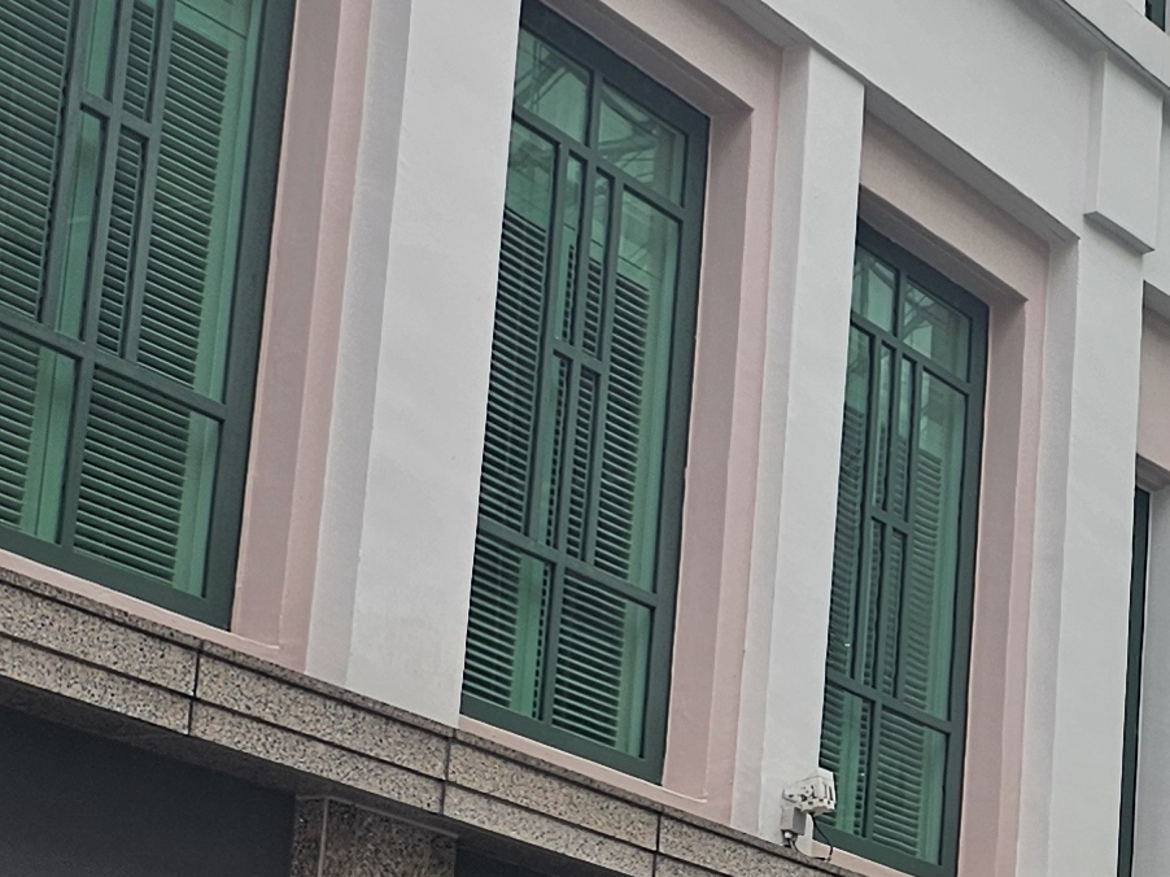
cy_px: 843
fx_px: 3447
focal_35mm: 102
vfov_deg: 14.3
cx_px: 1405
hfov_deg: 18.3
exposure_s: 1/364
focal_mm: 6.3
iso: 10
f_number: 1.7
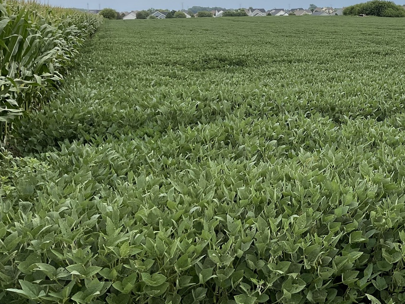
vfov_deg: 29.2
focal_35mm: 49
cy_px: 78
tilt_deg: -6.7
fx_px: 573
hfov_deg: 37.2
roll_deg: +1.5
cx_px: 336
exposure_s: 1/1984
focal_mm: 3
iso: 16
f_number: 1.8
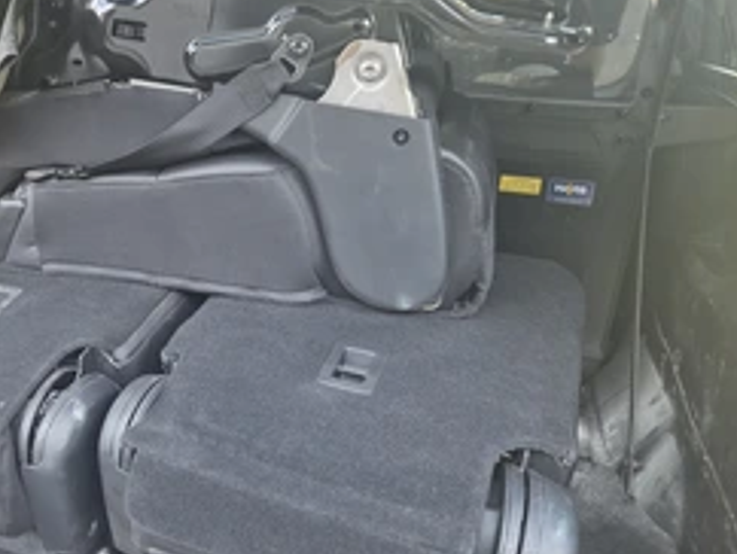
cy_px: 262
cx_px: 189
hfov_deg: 47.2
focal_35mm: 38
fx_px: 810
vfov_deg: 37.8
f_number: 1.8
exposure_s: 1/180
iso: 160
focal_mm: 5.4
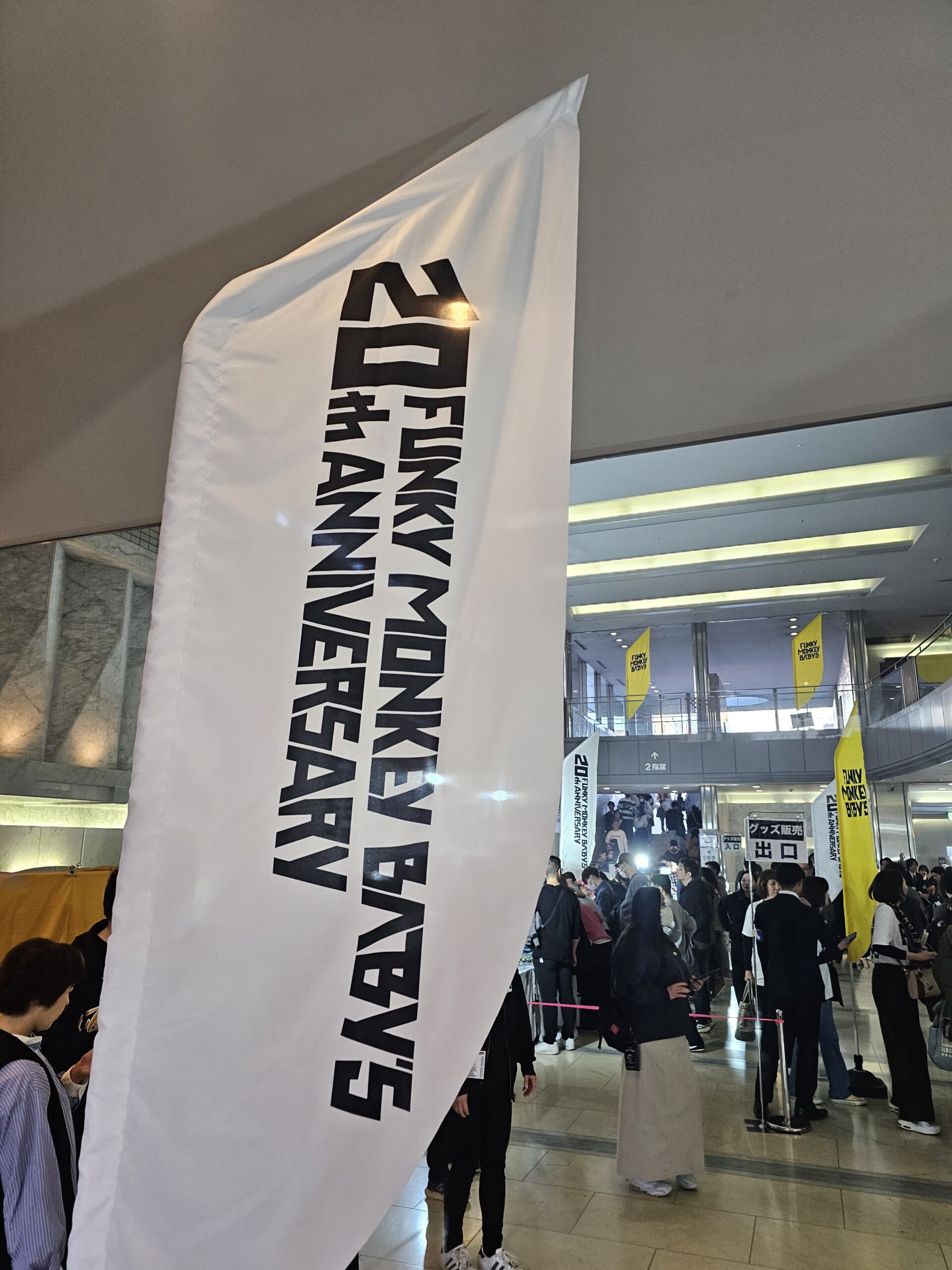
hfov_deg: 58.9
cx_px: 476
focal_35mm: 23
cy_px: 635
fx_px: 843
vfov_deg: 73.9
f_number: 1.7
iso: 200
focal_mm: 6.3
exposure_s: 1/100
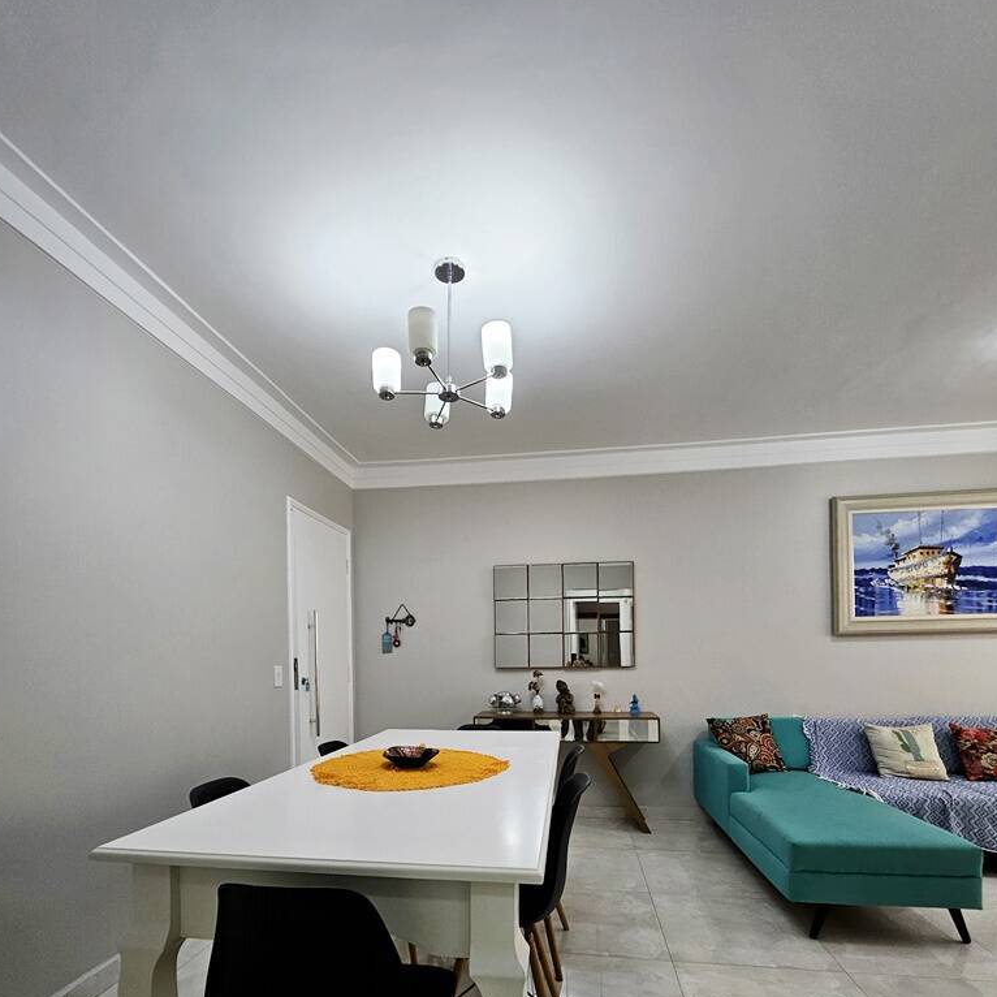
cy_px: 657
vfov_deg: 84.7
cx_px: 482
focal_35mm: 16
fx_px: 521
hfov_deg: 87.4
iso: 100
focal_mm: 1.7
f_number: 2.2
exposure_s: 1/60
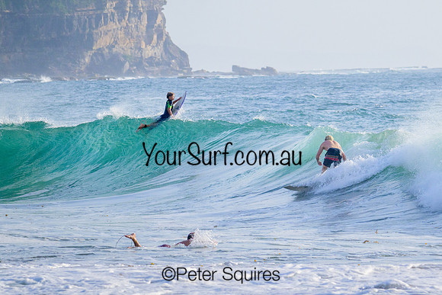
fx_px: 6223
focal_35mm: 507
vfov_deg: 2.7
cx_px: 282
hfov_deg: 4.1
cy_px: 101
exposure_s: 1/2000
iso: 1000
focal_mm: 370
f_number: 13
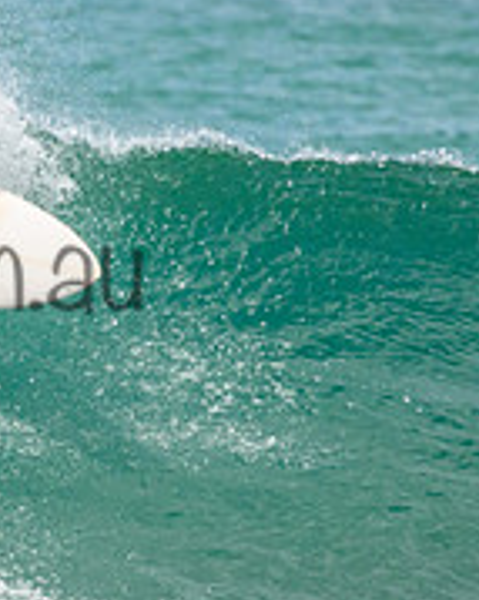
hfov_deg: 0.6
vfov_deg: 0.8
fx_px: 43258
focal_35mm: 2439
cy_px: 233
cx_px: -211
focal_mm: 800
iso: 1000
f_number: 11
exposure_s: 1/3200
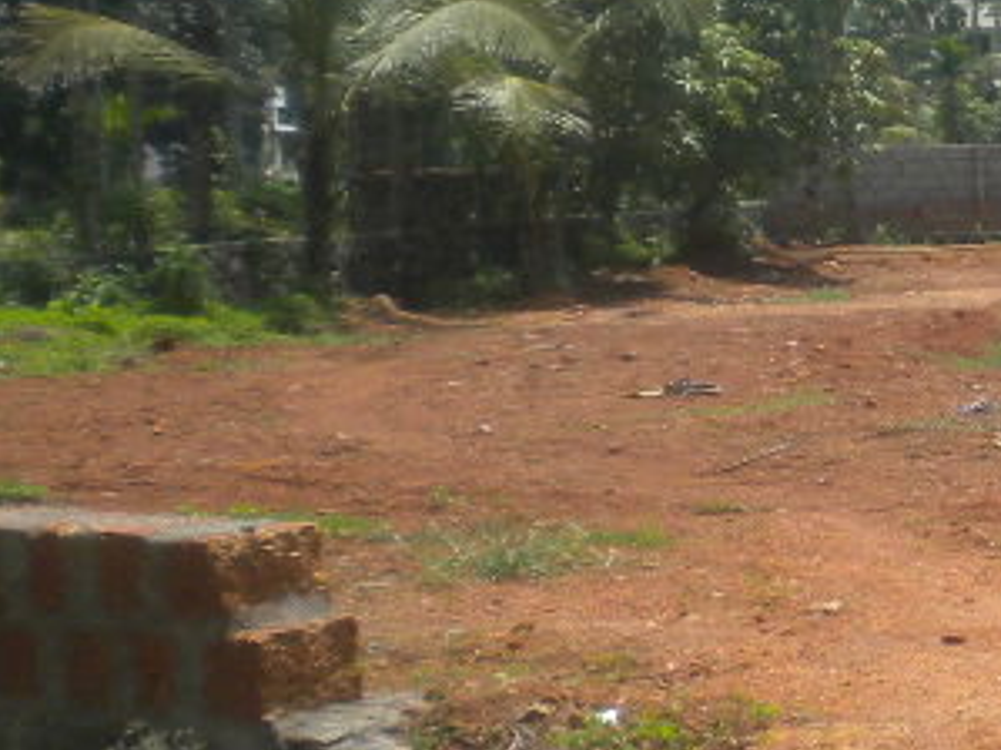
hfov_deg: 15.1
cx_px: 1547
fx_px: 3469
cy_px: 485
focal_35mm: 120
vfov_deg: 12.3
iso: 113
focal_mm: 6.3
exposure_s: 1/600
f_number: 4.6
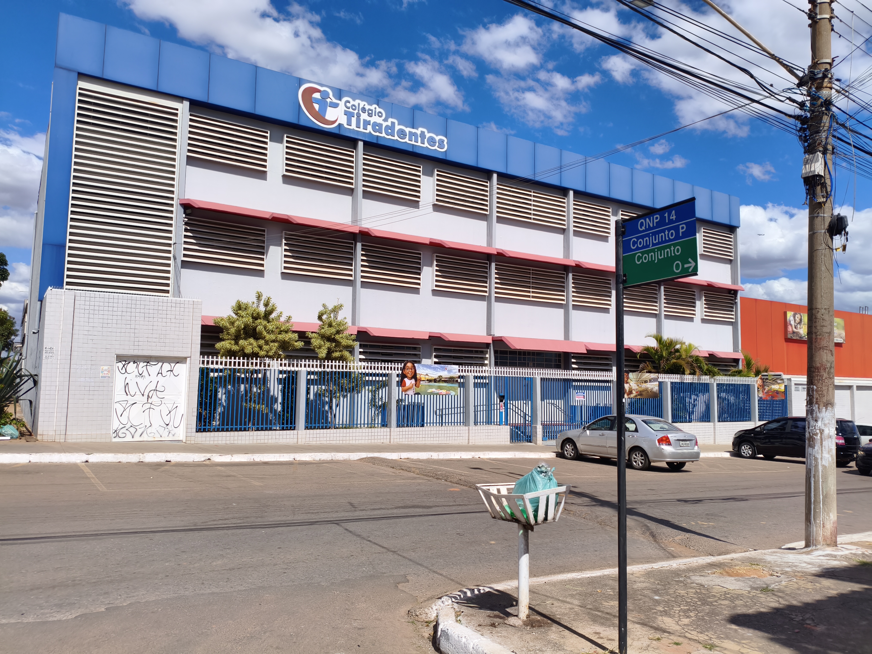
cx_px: 436
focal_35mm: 26
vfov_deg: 53.1
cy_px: 327
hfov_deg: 67.3
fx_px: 655
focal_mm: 4.94
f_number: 1.5
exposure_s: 1/4477
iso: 80
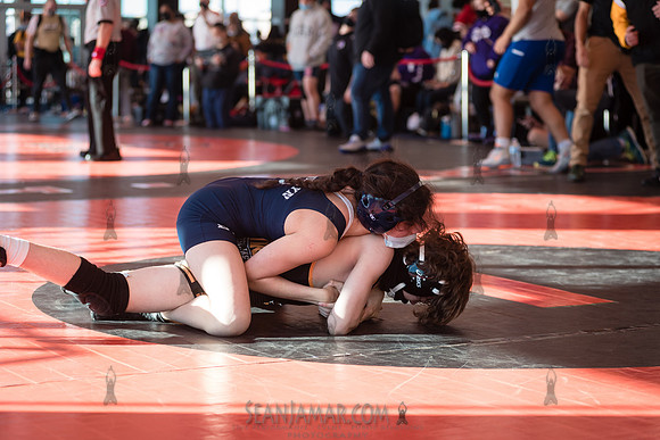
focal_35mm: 92
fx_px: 1687
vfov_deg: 14.9
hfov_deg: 22.1
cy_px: 220
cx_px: 330
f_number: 4
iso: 400
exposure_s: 1/400
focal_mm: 92
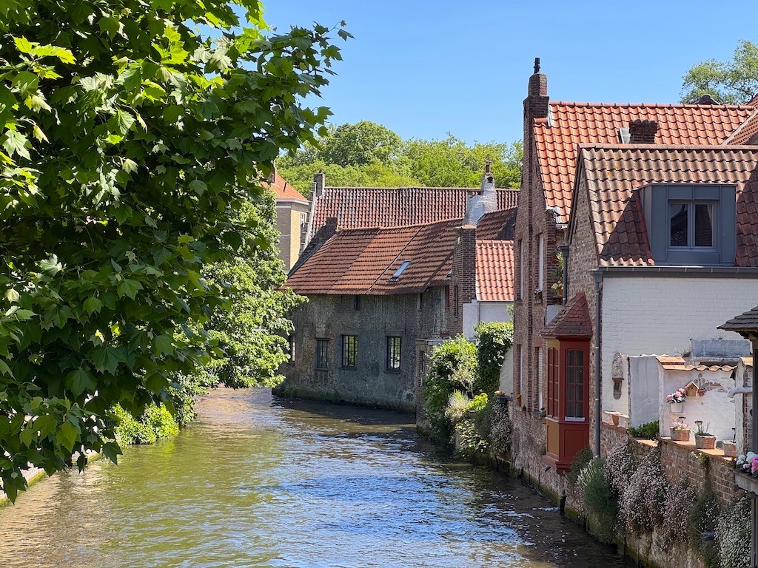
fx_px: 1686
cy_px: 284
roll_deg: -1.0
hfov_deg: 25.3
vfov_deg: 19.1
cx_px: 379
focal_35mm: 77
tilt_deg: +2.0
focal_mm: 9
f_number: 2.8
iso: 25
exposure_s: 1/281
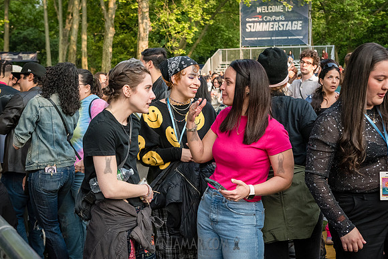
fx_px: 577
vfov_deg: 25.3
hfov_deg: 37.2
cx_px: 194
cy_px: 130
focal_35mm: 53
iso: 4000
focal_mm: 50
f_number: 5.6
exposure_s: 1/1000
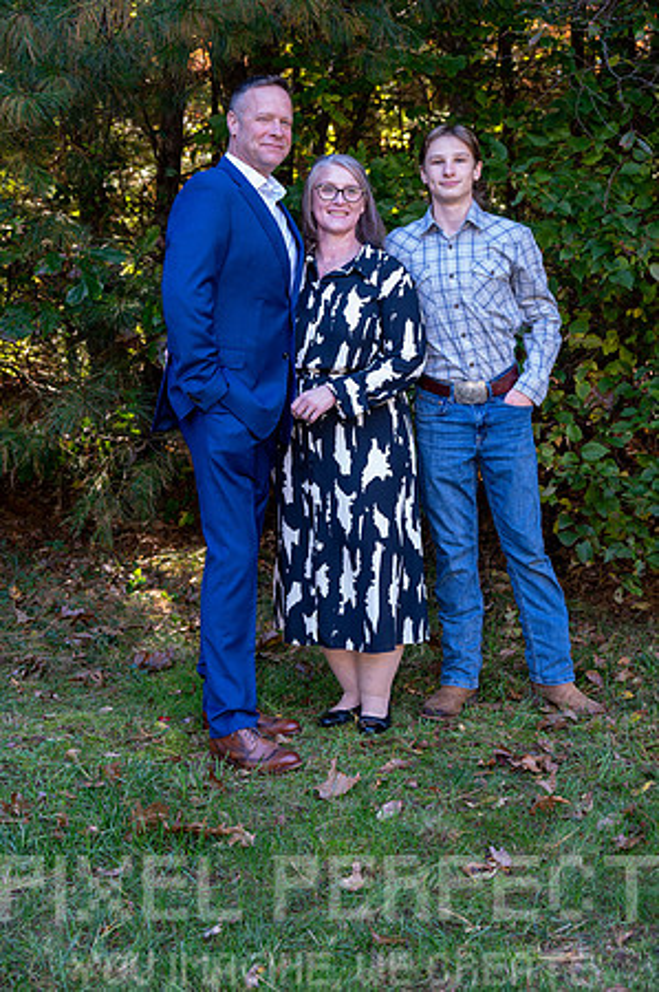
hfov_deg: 22.2
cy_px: 496
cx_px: 330
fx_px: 1679
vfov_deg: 32.9
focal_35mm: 61
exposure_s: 1/60
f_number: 6
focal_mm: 61
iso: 720
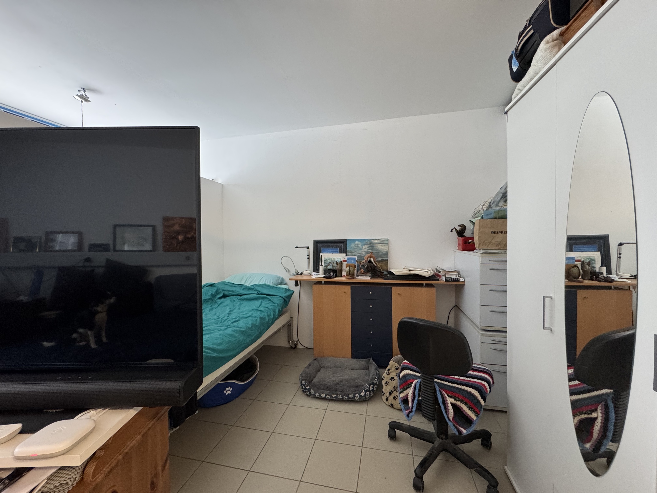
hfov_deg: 102.1
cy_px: 246
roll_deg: +1.2
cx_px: 328
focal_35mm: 14
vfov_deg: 85.7
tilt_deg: -1.7
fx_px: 266
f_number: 2.2
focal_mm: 2.22
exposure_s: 1/50
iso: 250
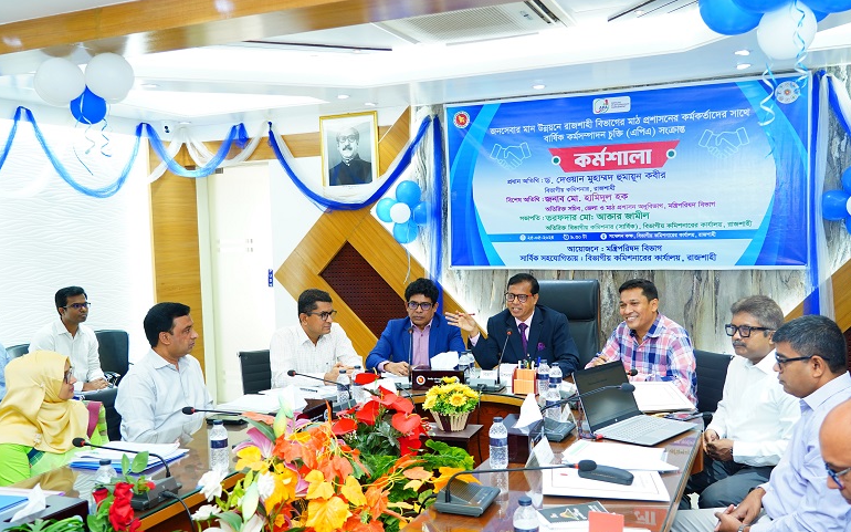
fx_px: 696
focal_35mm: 30
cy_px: 270
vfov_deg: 41.8
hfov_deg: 62.9
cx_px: 428
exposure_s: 1/80
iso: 1000
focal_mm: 29
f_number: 4
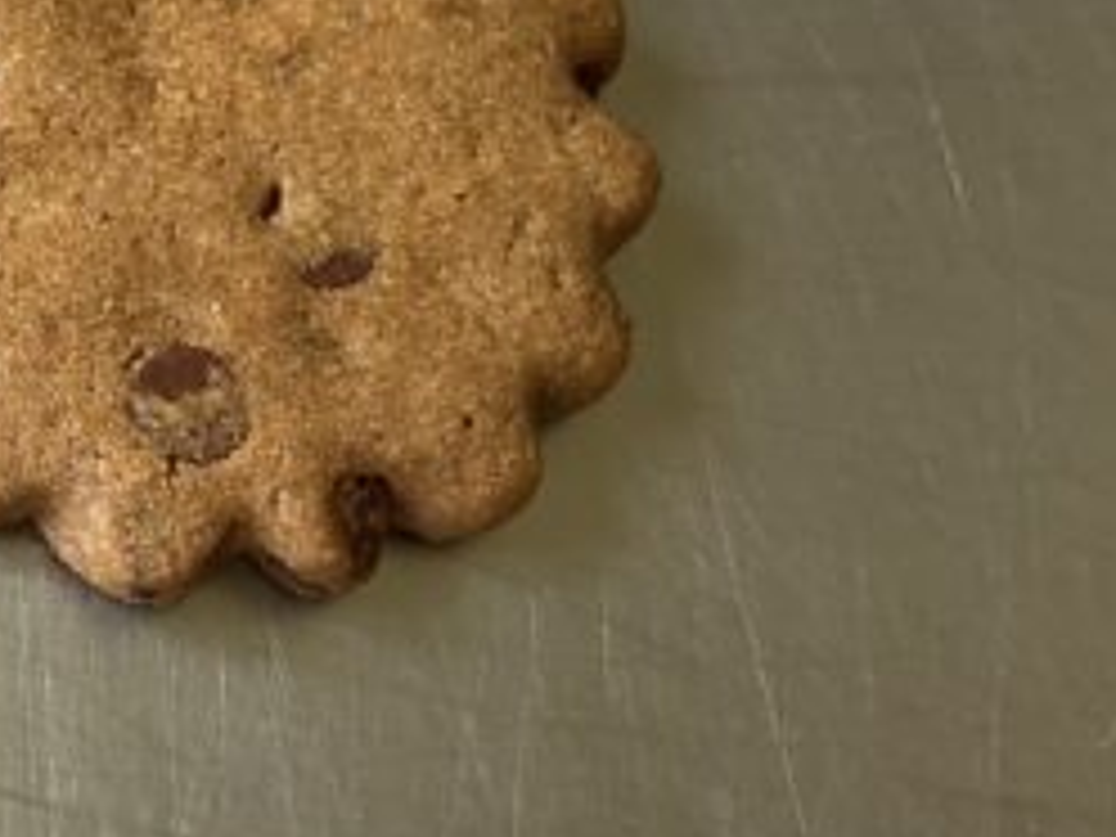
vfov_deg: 20.6
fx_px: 2257
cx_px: -362
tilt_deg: -65.6
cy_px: 72
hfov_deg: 24.1
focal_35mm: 70
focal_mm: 4.25
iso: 160
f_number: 1.8
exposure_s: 1/60
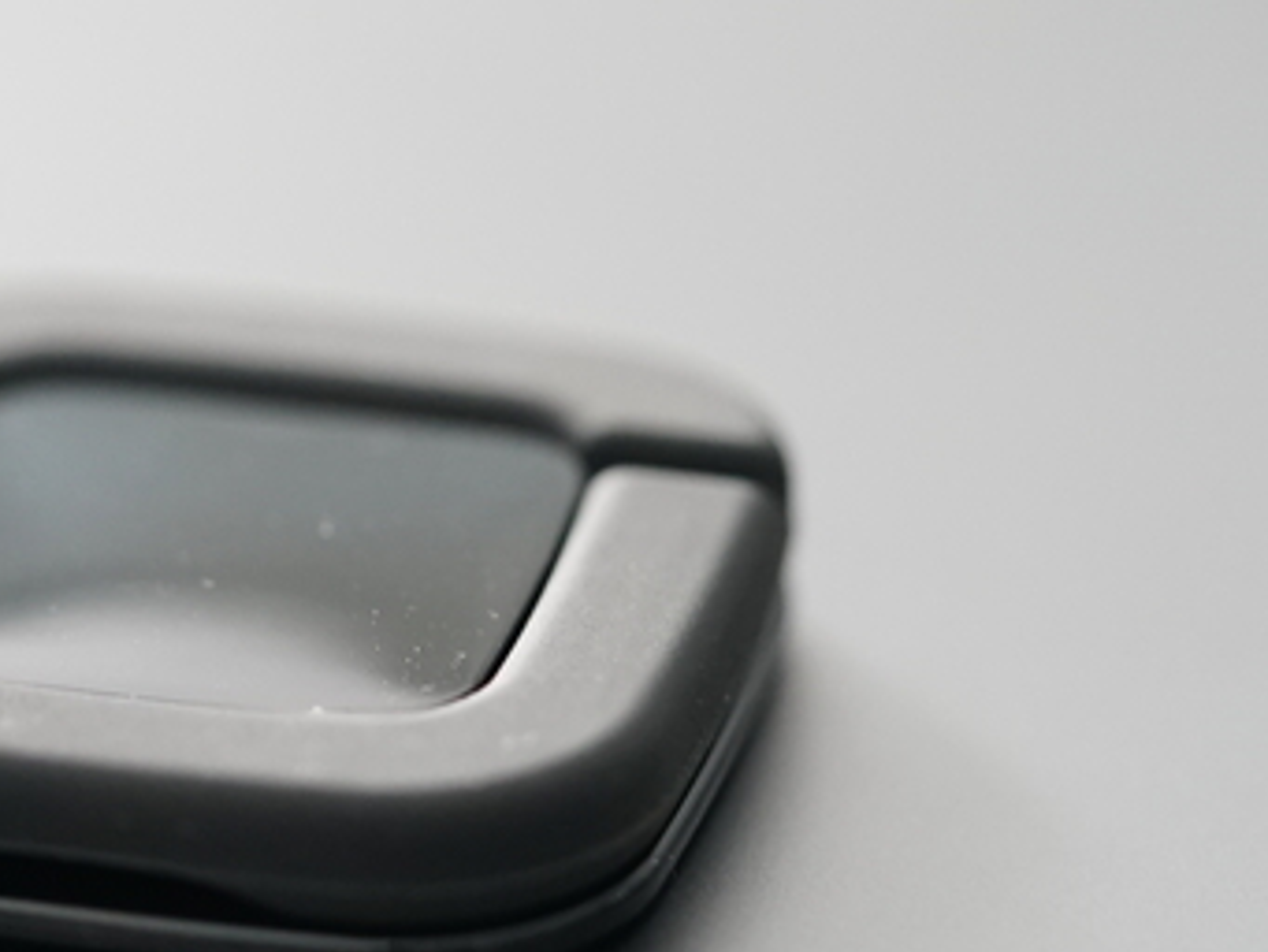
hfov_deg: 7.6
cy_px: 677
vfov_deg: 5.7
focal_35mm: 260
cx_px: 238
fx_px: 9527
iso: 2000
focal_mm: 90
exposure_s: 1/50
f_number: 2.8
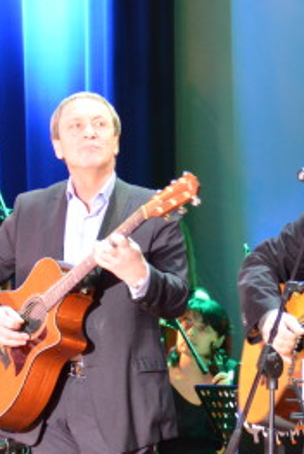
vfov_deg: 5.9
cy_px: 239
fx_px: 4371
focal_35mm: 346
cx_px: 321
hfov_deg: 4.0
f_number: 5.6
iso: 1600
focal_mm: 78
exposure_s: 1/20
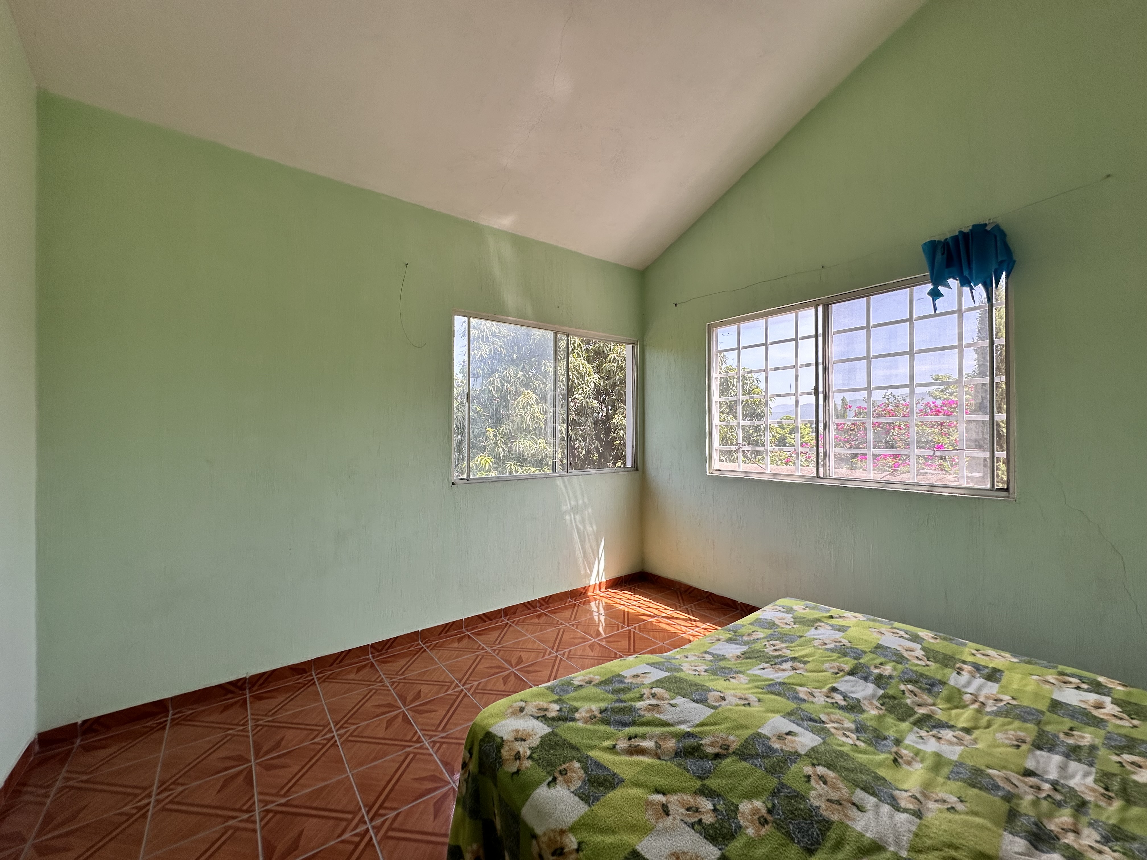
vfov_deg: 85.7
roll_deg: -0.3
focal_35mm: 14
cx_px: 574
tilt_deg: +2.0
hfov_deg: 102.1
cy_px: 430
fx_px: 464
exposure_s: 1/246
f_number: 2.2
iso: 40
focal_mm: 2.22
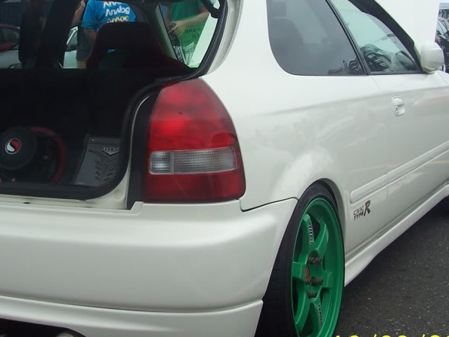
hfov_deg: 28.0
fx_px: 895
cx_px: 147
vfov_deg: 21.3
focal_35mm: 69
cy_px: 129
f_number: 4
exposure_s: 1/500
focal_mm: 6.7
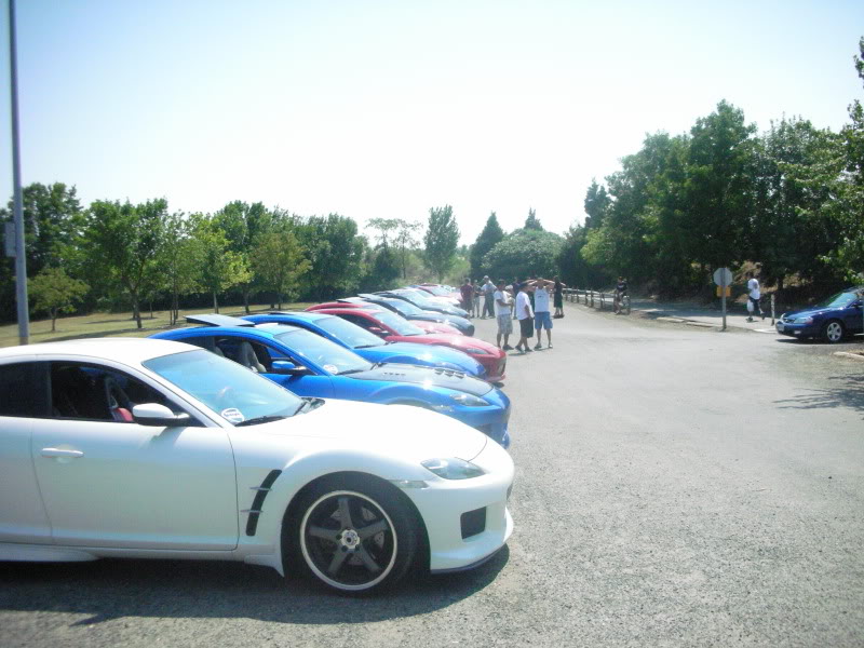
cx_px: 432
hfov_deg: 52.6
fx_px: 874
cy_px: 324
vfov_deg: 40.7
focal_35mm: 35
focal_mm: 5.8
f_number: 8.5
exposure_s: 1/500
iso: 400
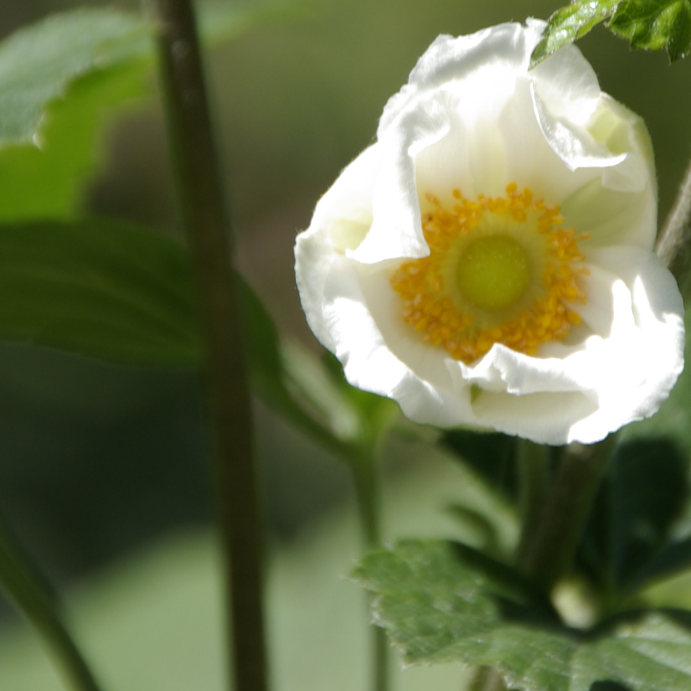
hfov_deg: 1.8
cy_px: 220
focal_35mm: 990
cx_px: 425
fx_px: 22358
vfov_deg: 1.8
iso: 100
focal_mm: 250
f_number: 6.3
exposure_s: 1/200
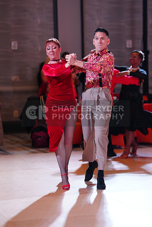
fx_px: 816
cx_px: 76
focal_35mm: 129
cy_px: 114
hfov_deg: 10.6
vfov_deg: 15.9
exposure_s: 1/320
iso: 2000
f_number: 2.8
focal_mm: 129
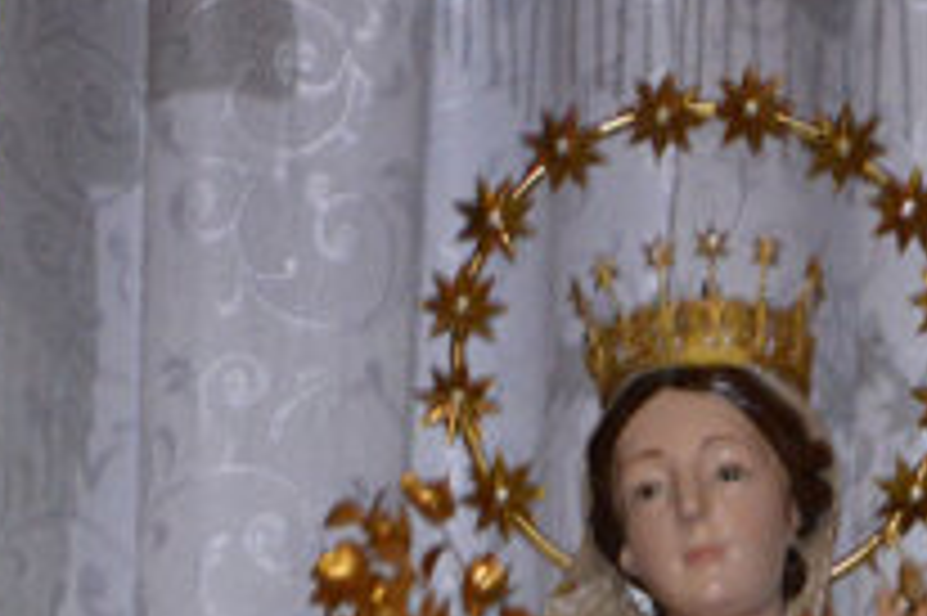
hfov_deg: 2.8
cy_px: 1160
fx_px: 18893
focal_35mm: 734
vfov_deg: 1.9
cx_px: 760
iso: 800
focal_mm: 105
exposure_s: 1/60
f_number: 5.6
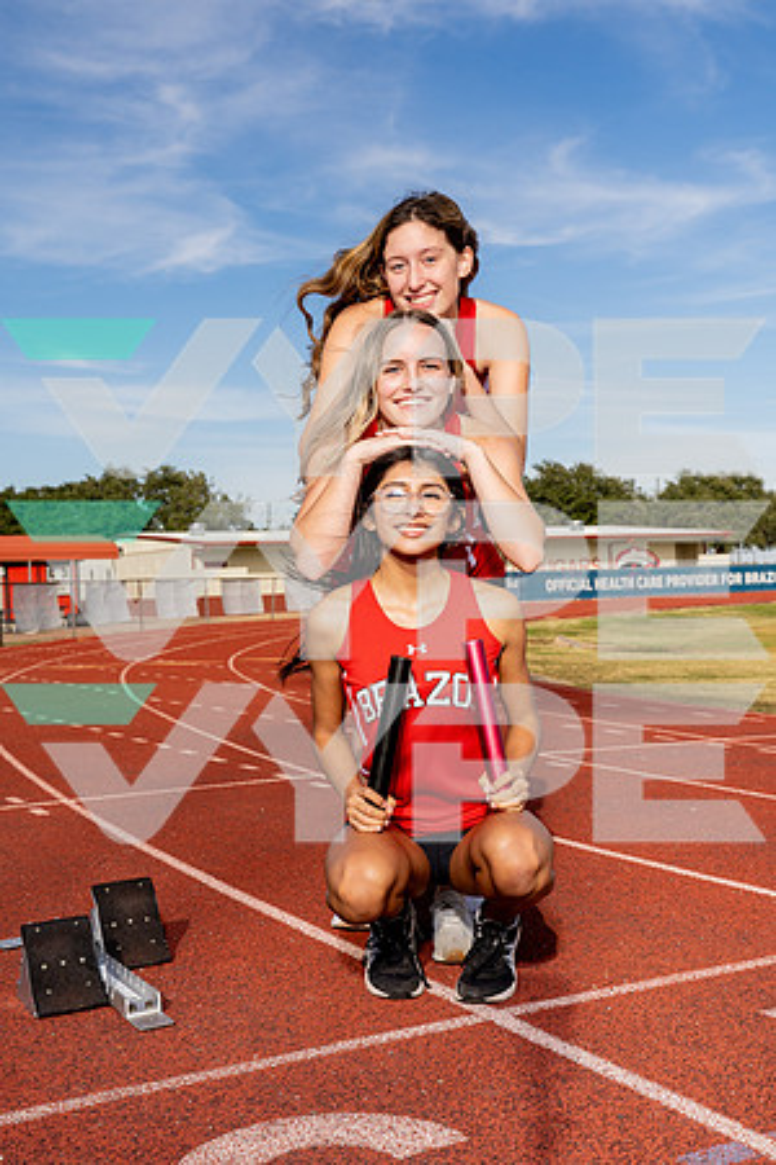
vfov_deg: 45.4
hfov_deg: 31.2
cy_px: 582
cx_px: 388
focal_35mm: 43
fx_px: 1390
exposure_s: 1/250
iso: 100
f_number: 8
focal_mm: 43
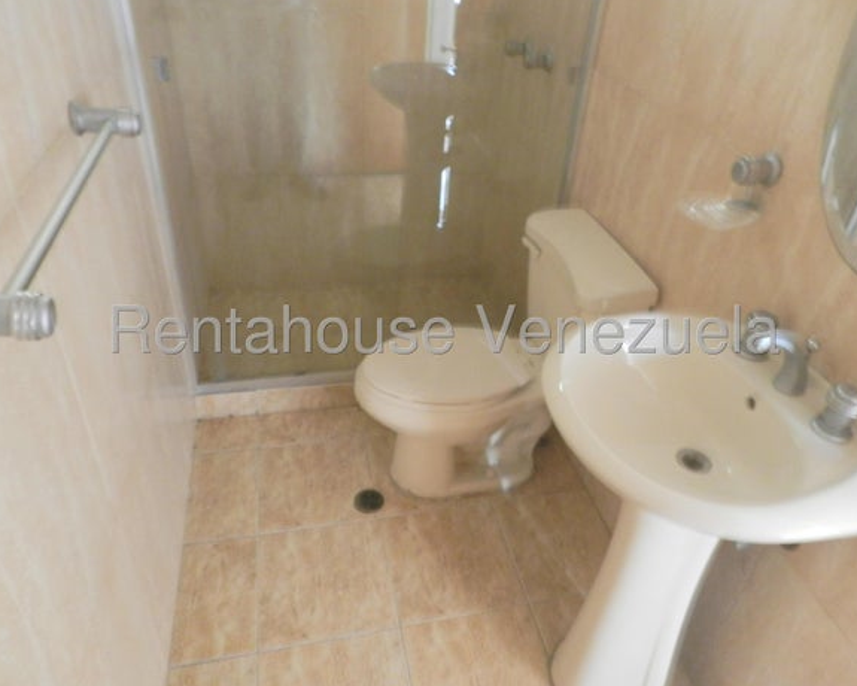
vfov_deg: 56.8
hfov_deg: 68.1
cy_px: 330
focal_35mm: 25
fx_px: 634
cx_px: 446
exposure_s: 1.3
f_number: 3.5
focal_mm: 4
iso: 400
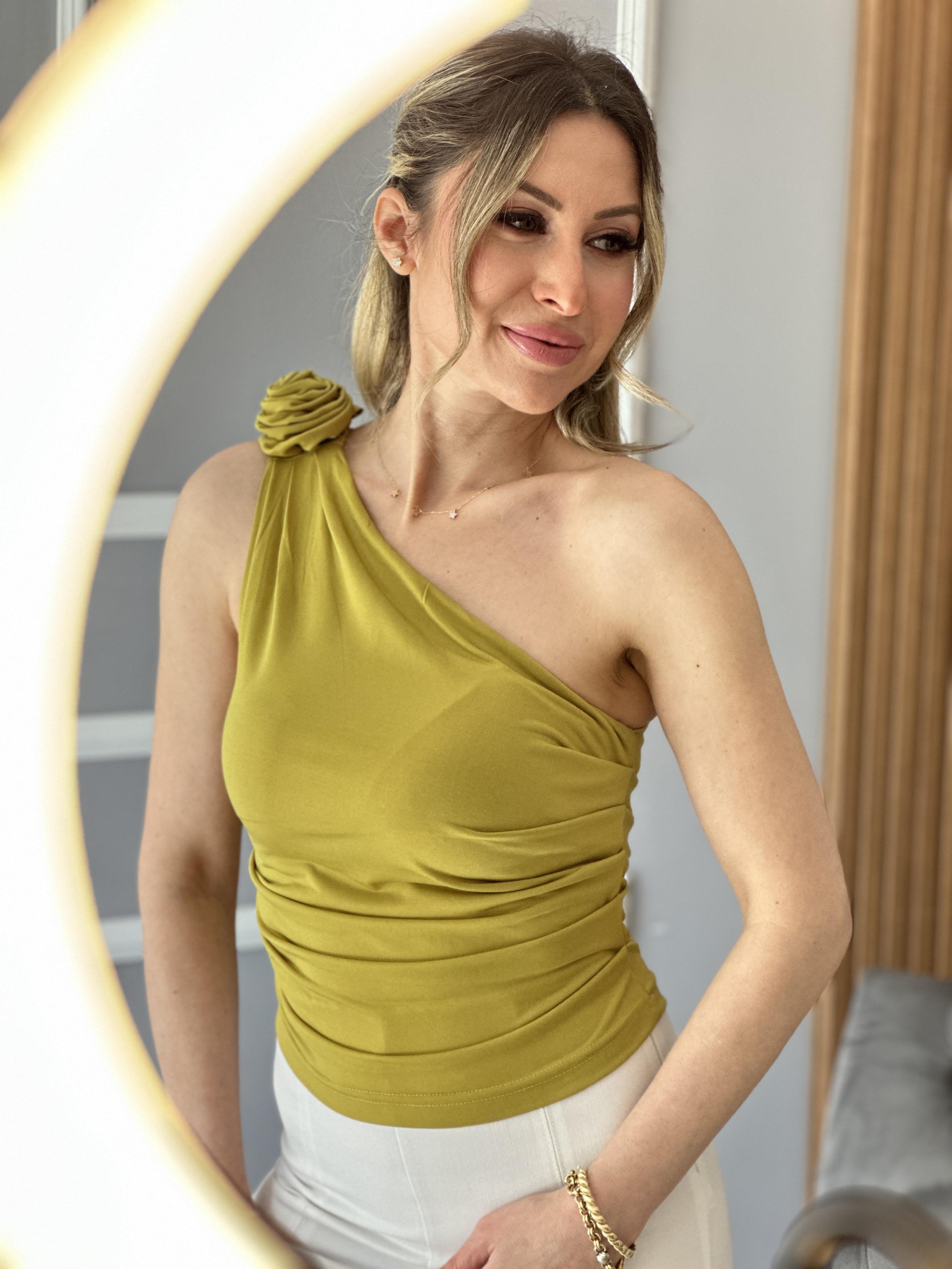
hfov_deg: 19.1
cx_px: 476
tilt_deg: -8.0
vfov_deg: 25.3
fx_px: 2824
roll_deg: -0.9
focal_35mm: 77
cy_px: 634
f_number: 2.8
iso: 200
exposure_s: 1/121
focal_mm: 9
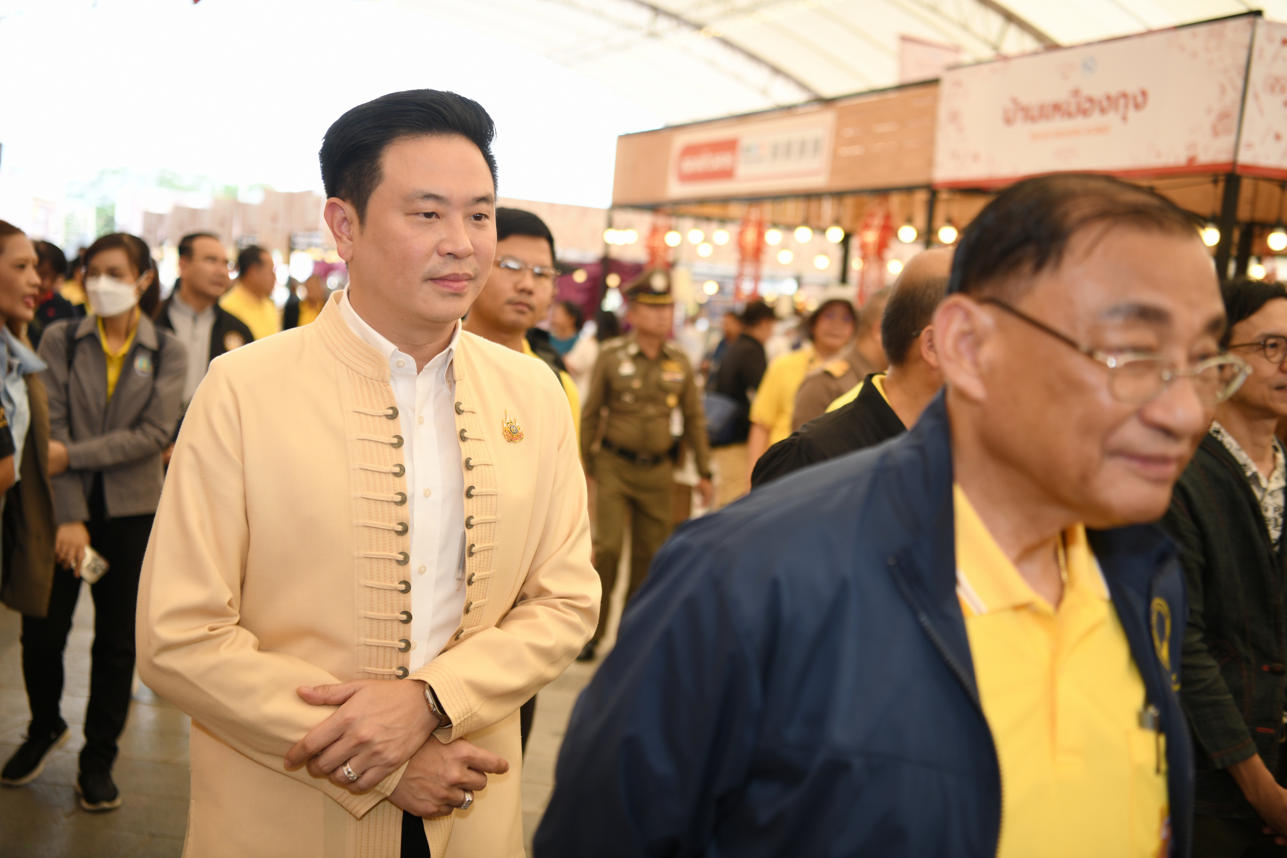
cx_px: 644
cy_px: 429
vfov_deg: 28.1
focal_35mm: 48
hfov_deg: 41.1
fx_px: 1716
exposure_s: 1/200
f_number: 2.8
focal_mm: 48
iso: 200
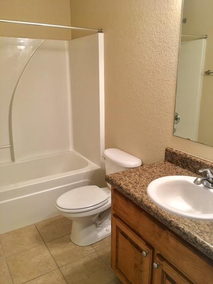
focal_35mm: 29
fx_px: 238
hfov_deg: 48.2
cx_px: 106
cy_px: 142
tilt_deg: -15.0
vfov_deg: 61.7
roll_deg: -0.2
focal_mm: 4.15
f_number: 2.2
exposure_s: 1/17
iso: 80
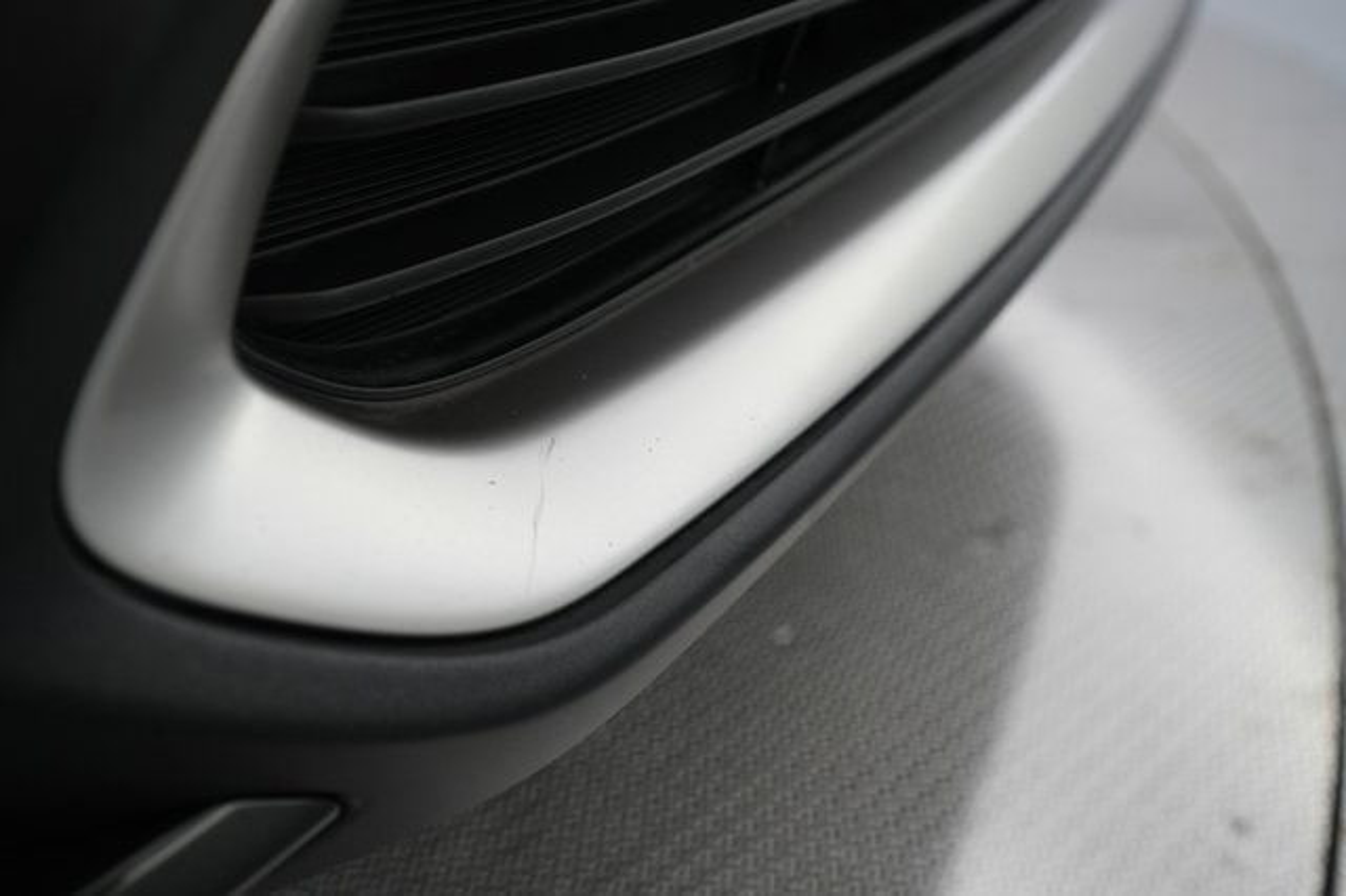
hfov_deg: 65.5
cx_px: 673
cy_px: 448
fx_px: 1046
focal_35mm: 28
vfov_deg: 46.4
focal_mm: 28
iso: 1600
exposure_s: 1/100
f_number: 4.5
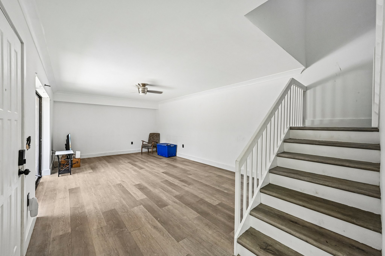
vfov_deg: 81.2
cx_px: 192
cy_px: 128
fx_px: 150
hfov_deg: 104.3
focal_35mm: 14
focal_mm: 14
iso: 2500
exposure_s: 1/160
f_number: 10
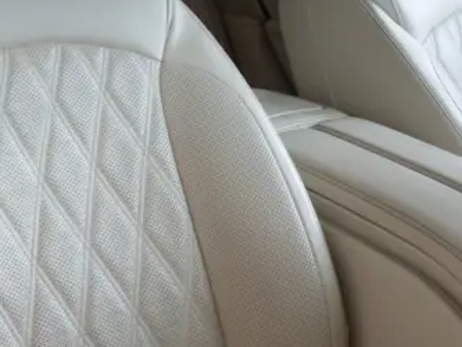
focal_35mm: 60
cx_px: 96
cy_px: 1
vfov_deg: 23.4
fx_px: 801
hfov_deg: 31.4
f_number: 2.8
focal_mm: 4.5
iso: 200
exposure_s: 1/30
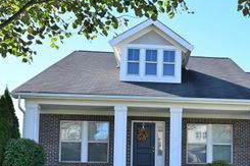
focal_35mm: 49
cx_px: 215
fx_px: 340
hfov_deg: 38.2
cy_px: 144
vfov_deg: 26.7
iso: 200
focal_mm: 24
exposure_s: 1/80
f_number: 9
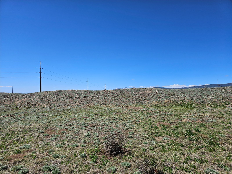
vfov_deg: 58.9
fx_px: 154
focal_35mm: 23
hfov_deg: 73.9
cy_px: 87
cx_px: 116
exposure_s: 1/2391
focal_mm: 5.4
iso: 25
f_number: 1.8
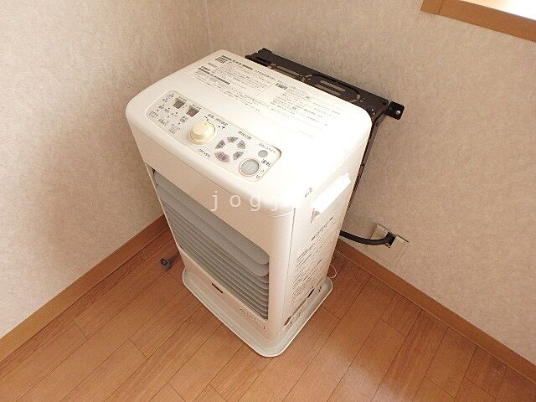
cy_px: 201
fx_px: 325
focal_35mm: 21
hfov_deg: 79.0
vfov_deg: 63.4
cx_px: 268
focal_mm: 3.7
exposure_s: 1/30
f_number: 3.5
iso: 640
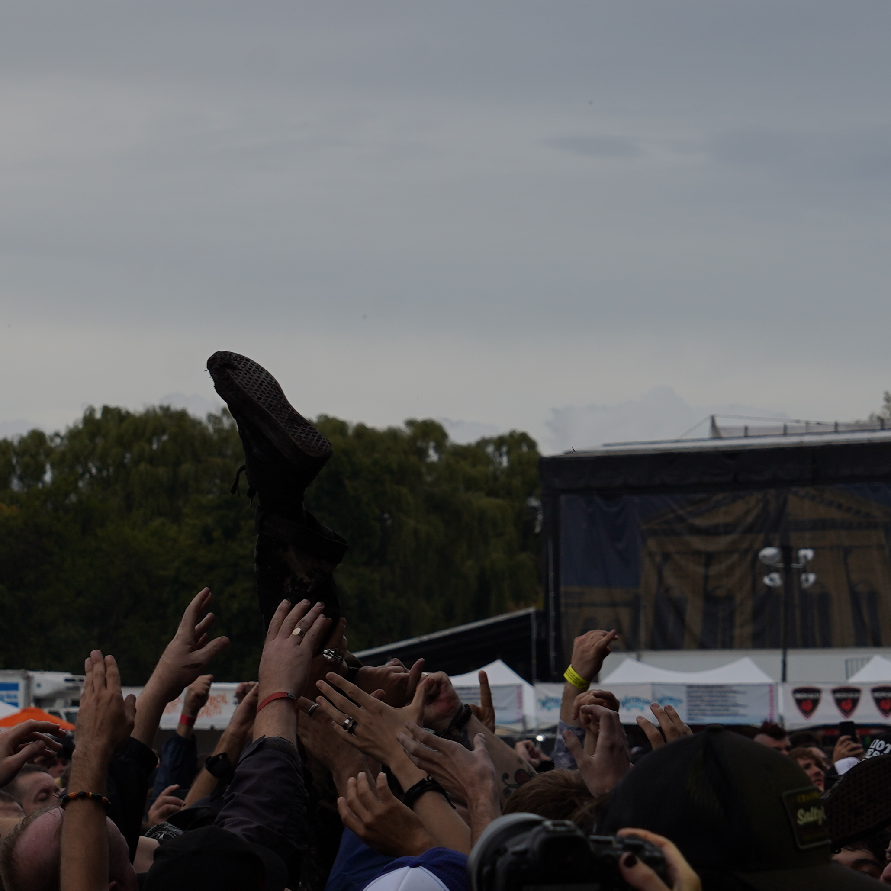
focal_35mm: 156
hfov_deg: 11.2
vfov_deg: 11.2
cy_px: 459
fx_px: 4543
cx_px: 366
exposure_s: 1/640
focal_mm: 63
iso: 100
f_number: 8
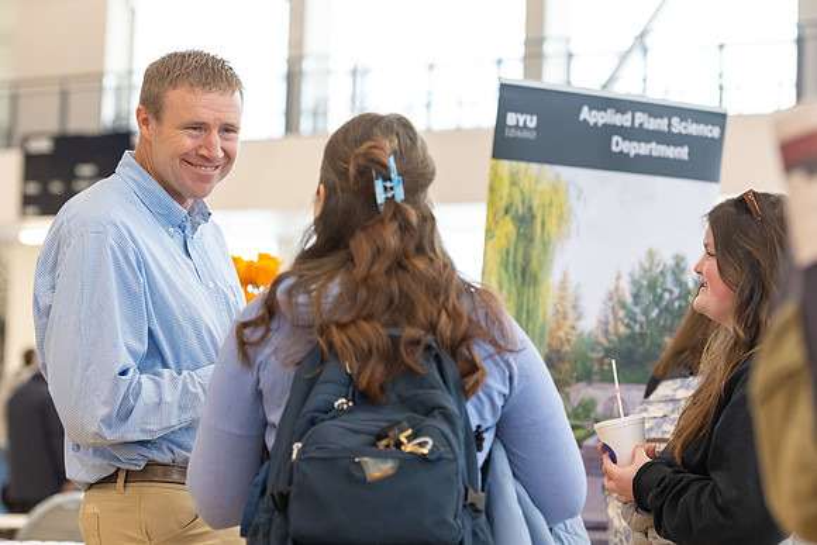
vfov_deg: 10.9
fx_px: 2865
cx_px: 420
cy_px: 274
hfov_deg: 16.2
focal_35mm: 126
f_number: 3.5
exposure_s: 1/200
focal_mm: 92
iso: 1250
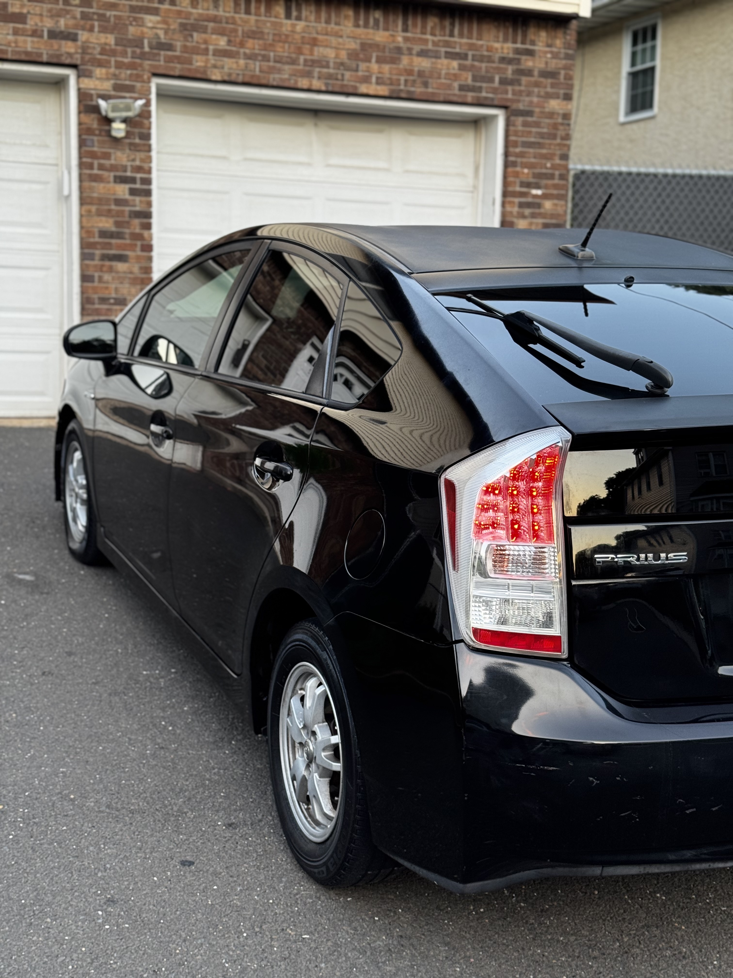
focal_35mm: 48
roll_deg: -1.4
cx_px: 366
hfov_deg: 30.3
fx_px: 1355
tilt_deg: -8.2
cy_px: 489
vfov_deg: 39.7
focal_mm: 6.76
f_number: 1.78
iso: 100
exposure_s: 1/60
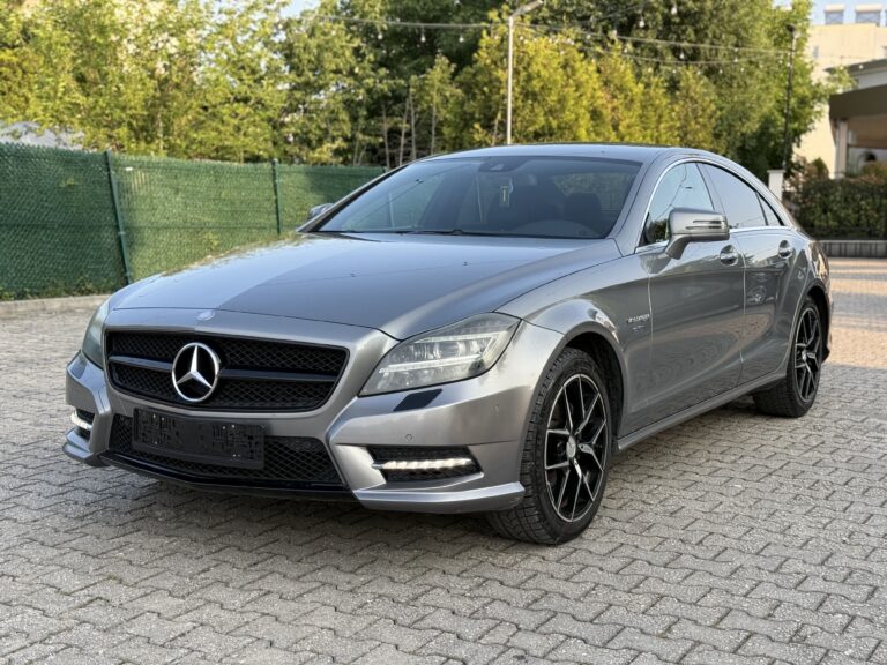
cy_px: 332
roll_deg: -1.2
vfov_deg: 30.3
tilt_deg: -3.1
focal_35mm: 48
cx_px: 444
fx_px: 1230
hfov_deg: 39.7
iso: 80
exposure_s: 1/769
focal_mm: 6.76
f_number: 1.78
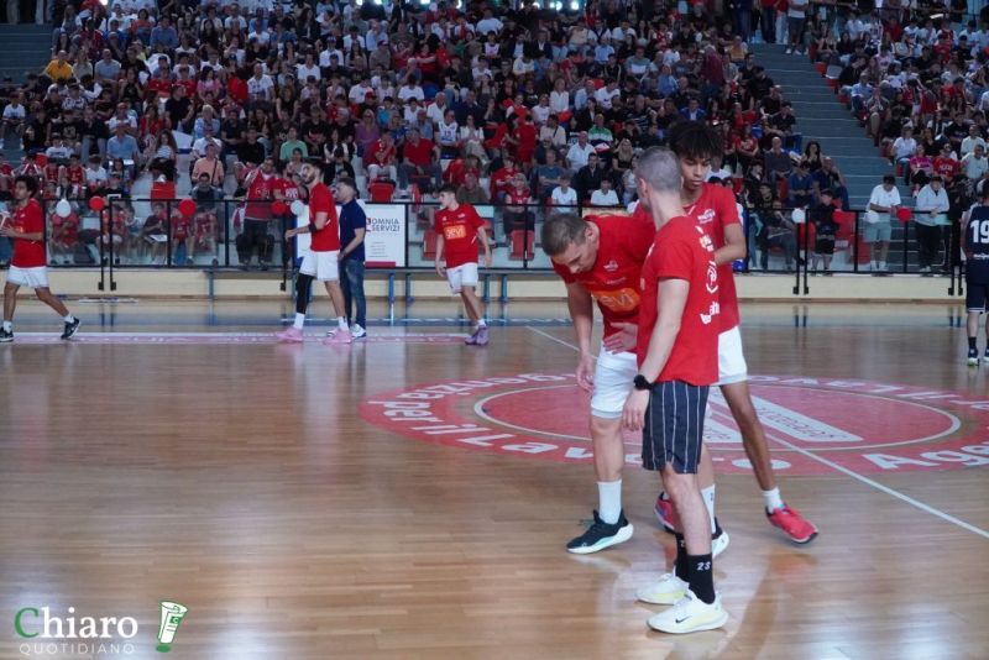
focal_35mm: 46
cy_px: 330
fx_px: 1278
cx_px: 494
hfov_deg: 42.3
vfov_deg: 29.0
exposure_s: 1/320
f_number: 10
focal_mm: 31
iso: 5000
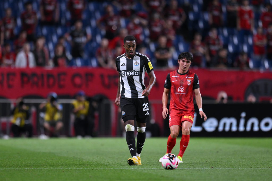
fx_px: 4532
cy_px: 90
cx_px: 136
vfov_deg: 2.3
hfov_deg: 3.4
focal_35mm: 600
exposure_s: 1/1600
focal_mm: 400
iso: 3200
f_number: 2.8
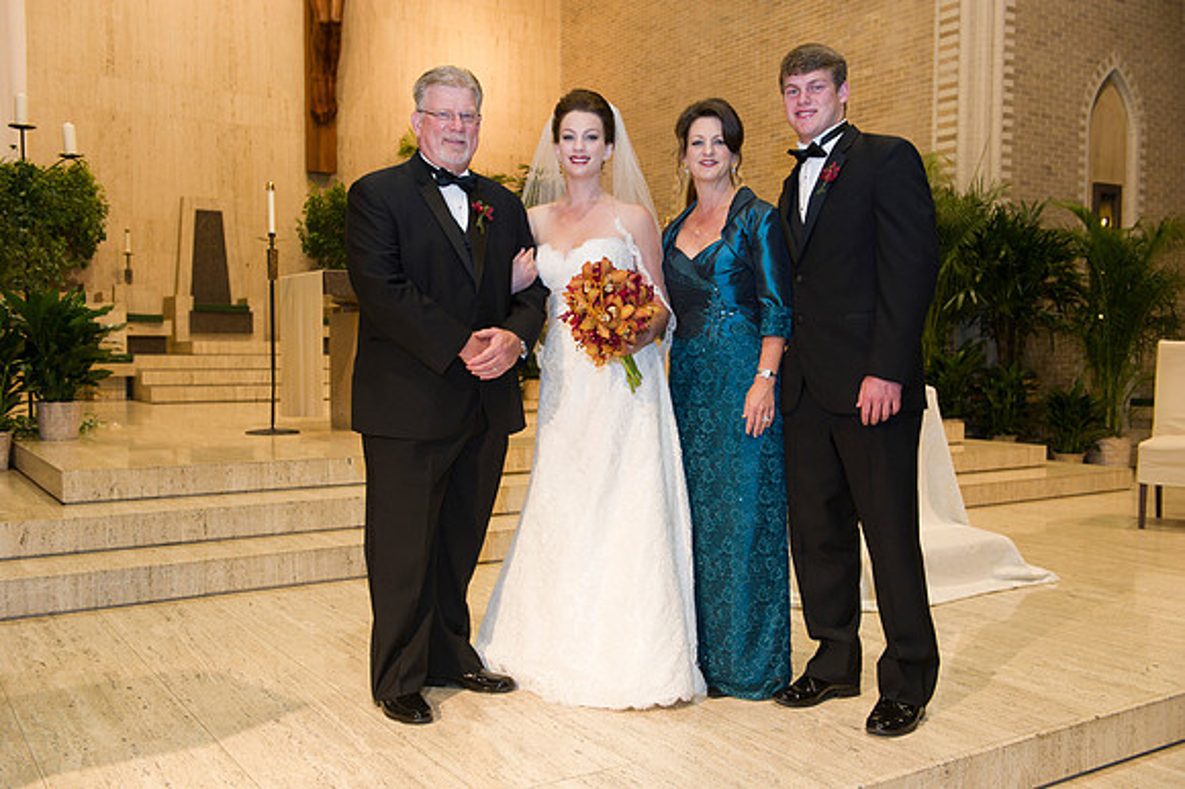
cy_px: 394
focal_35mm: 35
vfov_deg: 37.8
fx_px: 1151
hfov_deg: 54.5
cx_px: 592
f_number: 4.5
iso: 800
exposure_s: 1/60
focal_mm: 35
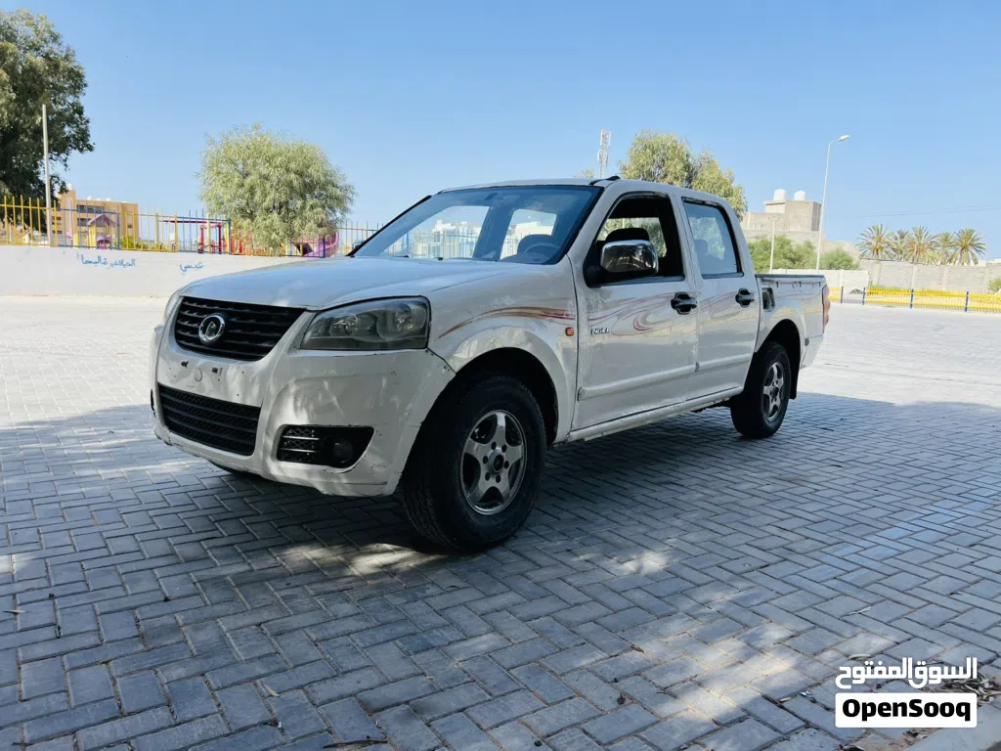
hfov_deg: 67.3
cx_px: 500
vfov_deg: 53.1
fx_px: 752
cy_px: 376
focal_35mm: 26
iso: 50
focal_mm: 5.7
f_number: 1.5
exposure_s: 1/3165
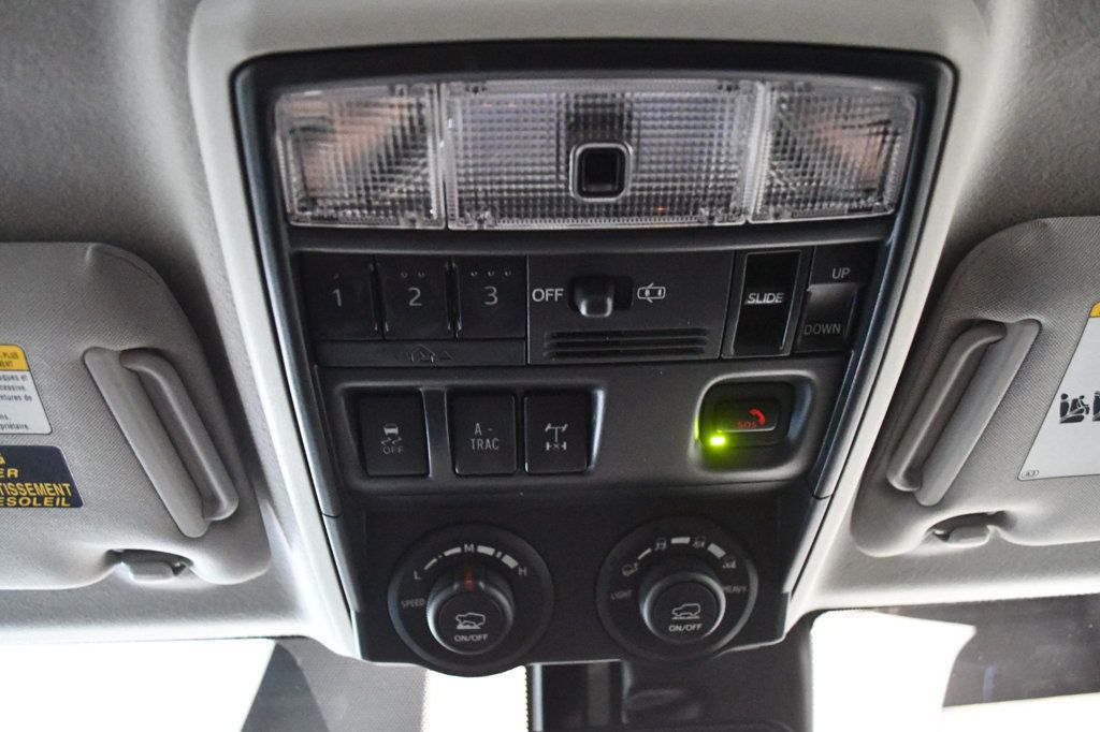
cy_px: 366
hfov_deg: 67.4
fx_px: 825
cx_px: 550
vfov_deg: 47.9
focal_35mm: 27
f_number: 3.5
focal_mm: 18
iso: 12800
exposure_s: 1/60
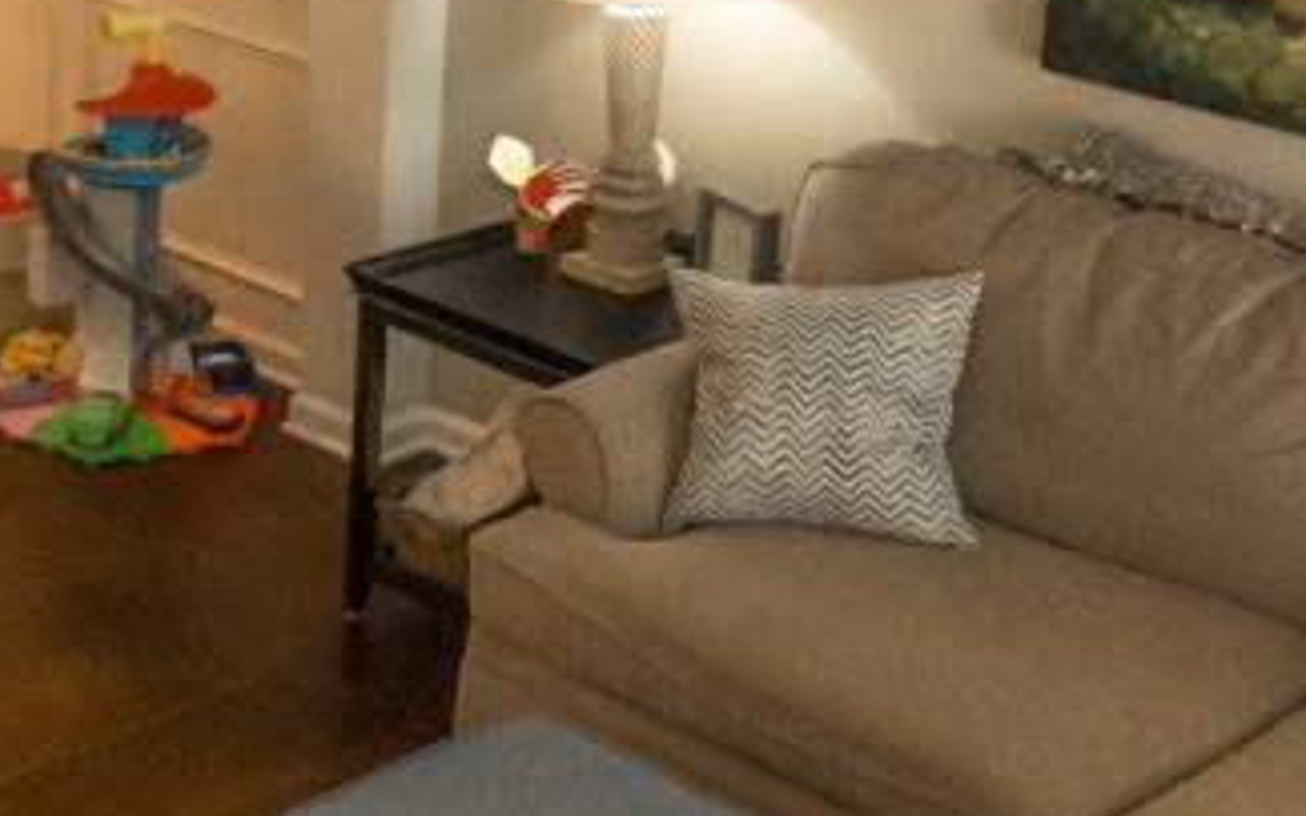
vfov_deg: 16.4
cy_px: 199
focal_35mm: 79
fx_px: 2811
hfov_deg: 25.6
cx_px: 213
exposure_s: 1/320
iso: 12800
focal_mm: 21
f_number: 4
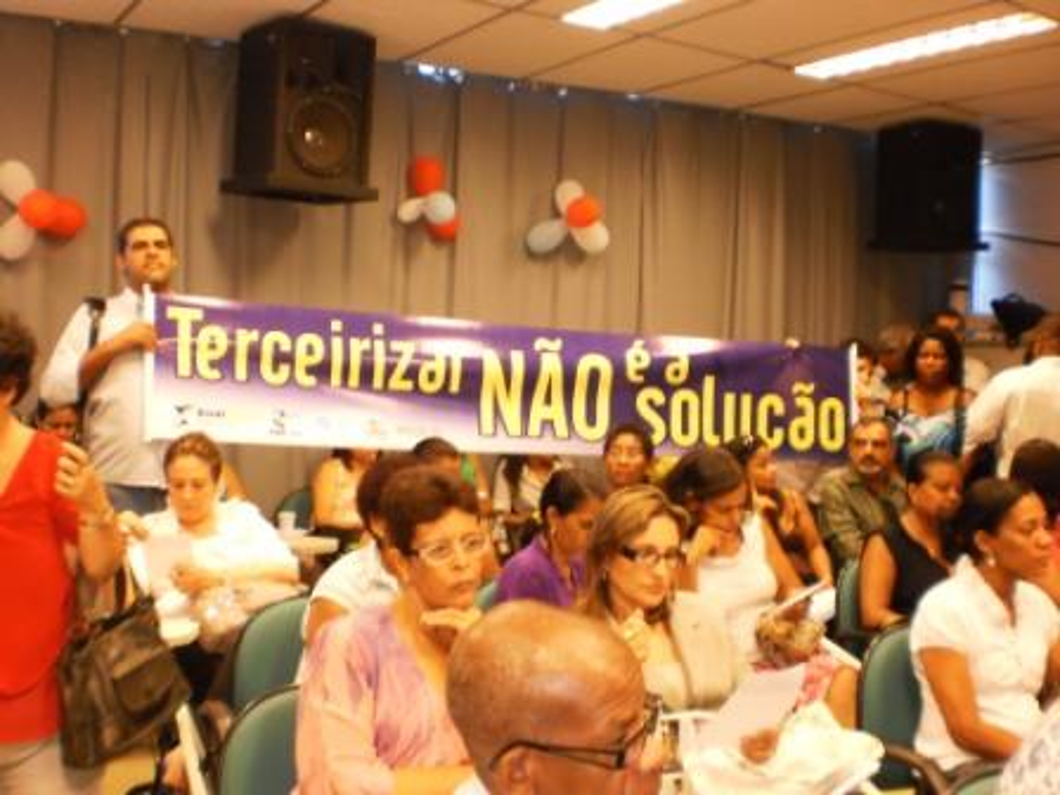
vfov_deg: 39.7
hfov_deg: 51.4
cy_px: 398
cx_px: 530
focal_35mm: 36
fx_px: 1102
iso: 400
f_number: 3.1
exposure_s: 1/30
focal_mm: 6.3
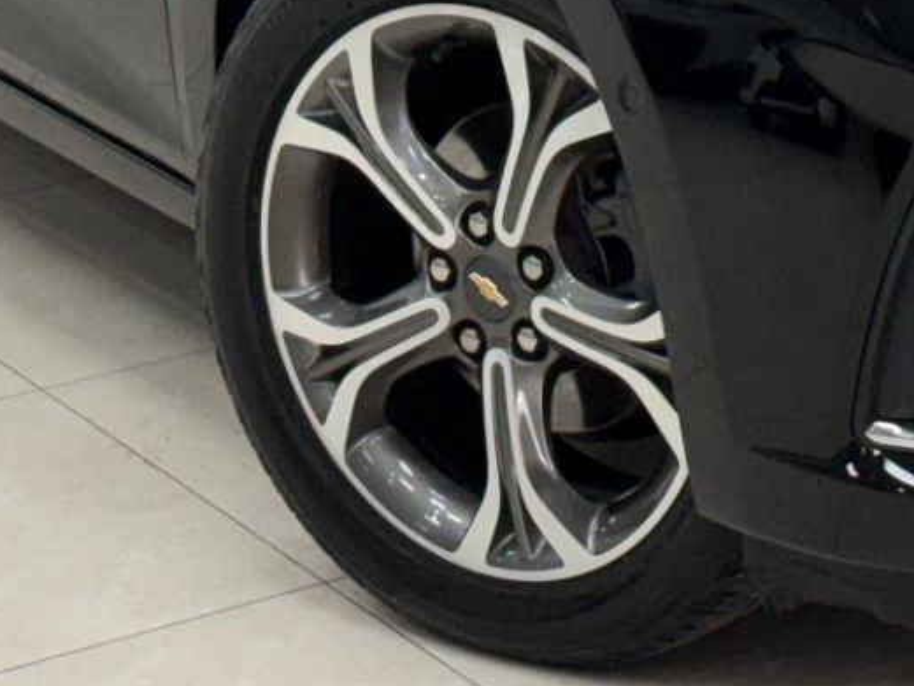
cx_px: 888
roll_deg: +2.3
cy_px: -321
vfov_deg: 8.2
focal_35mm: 177
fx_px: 4675
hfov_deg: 11.1
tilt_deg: -11.3
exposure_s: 1/120
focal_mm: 6.76
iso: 64
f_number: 1.78
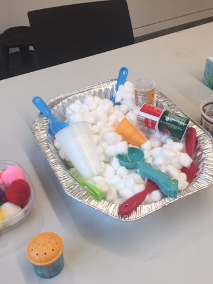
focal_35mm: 39
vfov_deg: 47.9
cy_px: 143
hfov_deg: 36.7
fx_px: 320
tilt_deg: -41.4
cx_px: 128
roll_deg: -0.9
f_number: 2.2
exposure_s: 1/120
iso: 40
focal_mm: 4.15
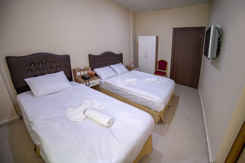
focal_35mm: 14
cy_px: 82
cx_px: 122
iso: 500
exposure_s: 1/80
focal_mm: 14
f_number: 3.5
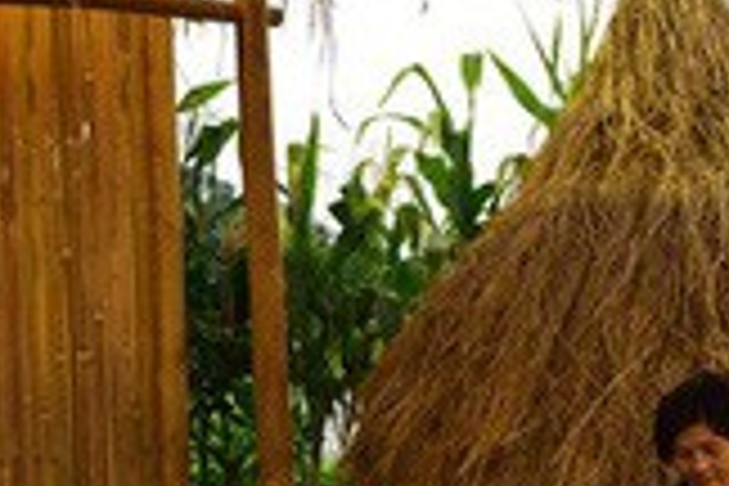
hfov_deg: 24.0
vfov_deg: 16.9
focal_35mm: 80
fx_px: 1620
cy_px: 405
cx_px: -36
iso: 2000
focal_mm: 24
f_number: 3.5
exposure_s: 1/100
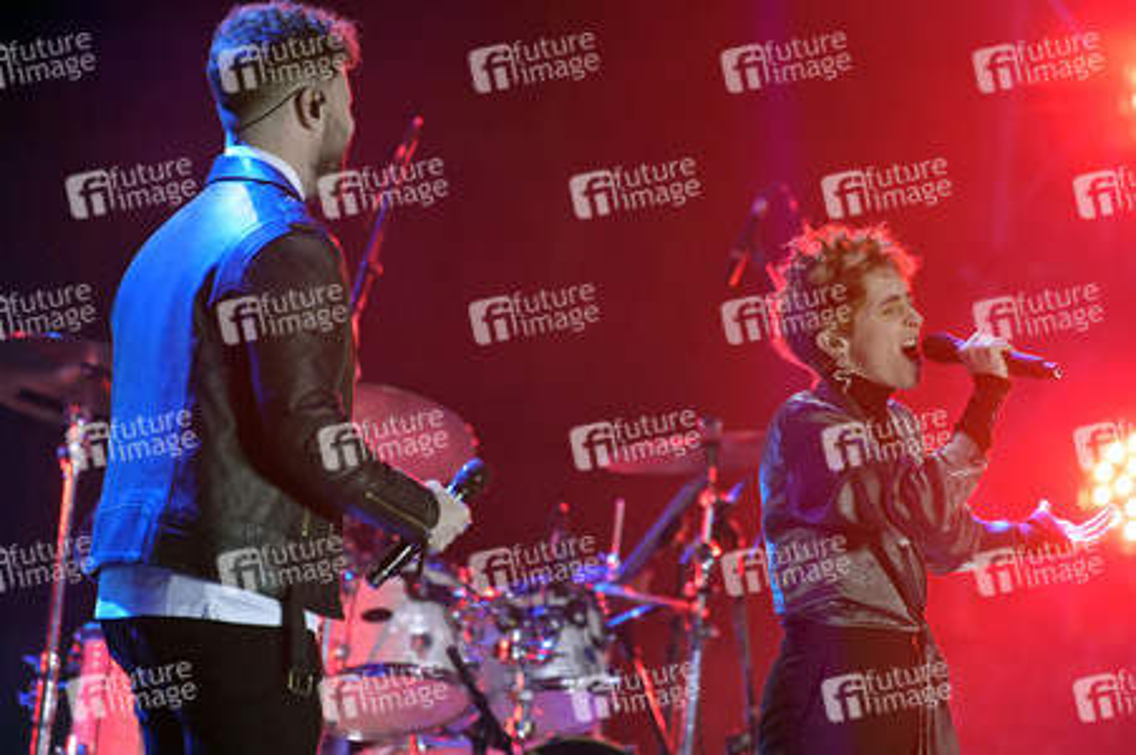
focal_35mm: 410
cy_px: 378
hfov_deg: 5.0
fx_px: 12928
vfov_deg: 3.3
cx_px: 568
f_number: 5.6
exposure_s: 1/500
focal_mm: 410
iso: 12800
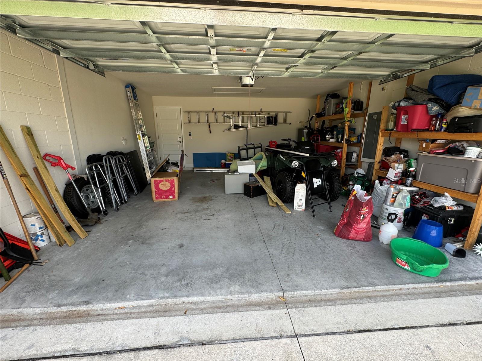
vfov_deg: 85.7
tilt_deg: -14.2
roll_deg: -0.5
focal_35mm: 14
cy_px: 180
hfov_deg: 102.1
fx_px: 195
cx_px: 241
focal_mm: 2.22
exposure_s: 1/190
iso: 40
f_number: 2.2
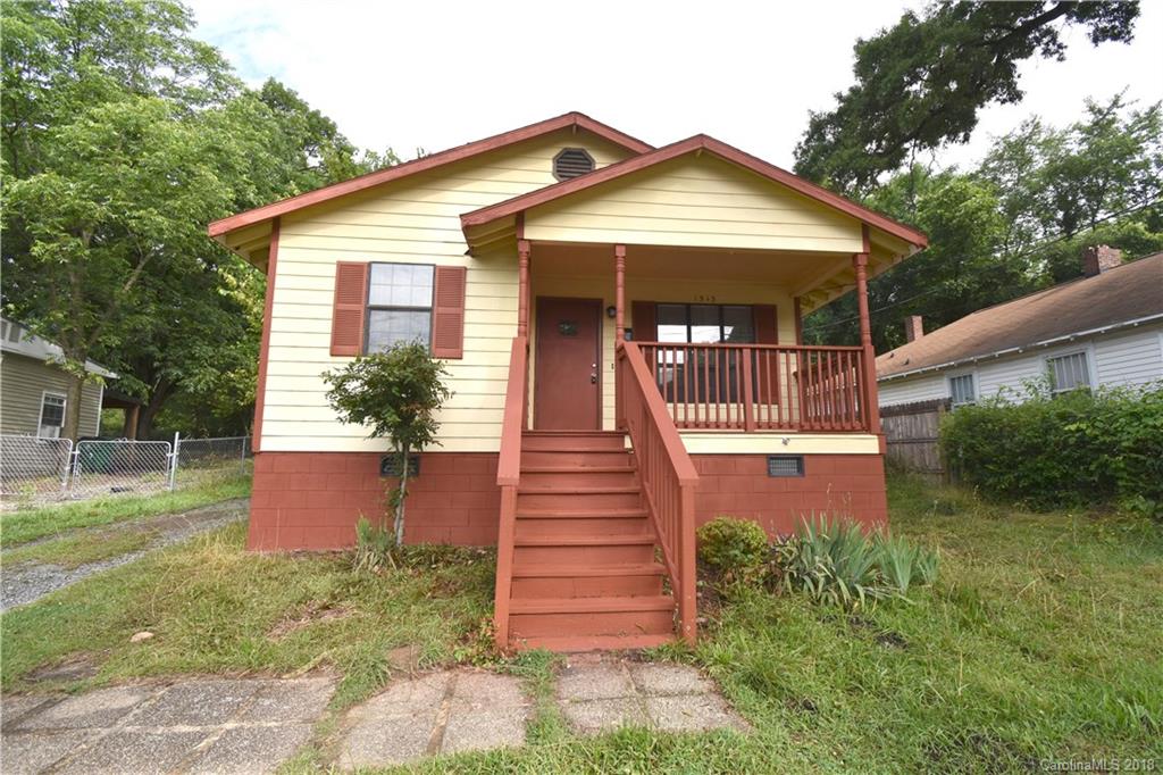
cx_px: 582
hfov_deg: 100.4
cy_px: 388
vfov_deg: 77.3
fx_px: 484
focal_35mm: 15
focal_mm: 10
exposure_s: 1/500
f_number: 8
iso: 250
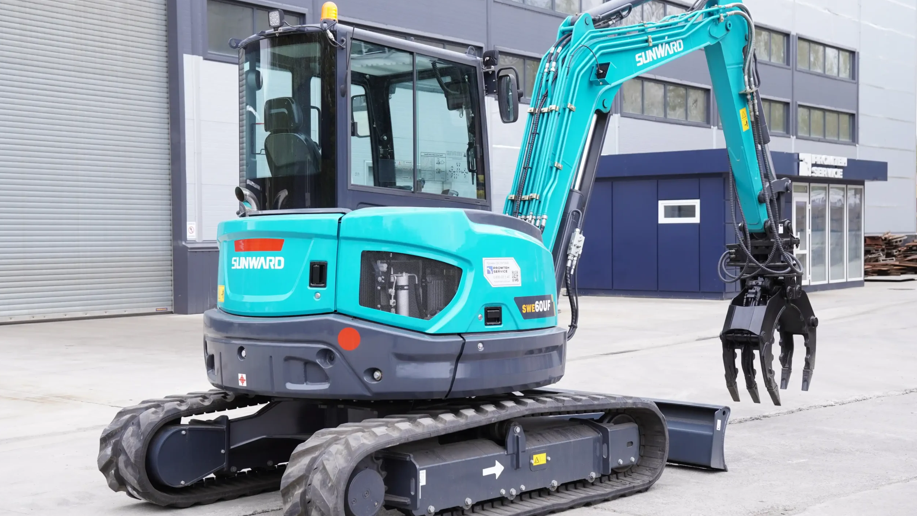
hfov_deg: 41.7
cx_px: 455
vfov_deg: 24.2
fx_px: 1204
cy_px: 253
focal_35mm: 50
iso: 250
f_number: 4
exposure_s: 1/320
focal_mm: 31
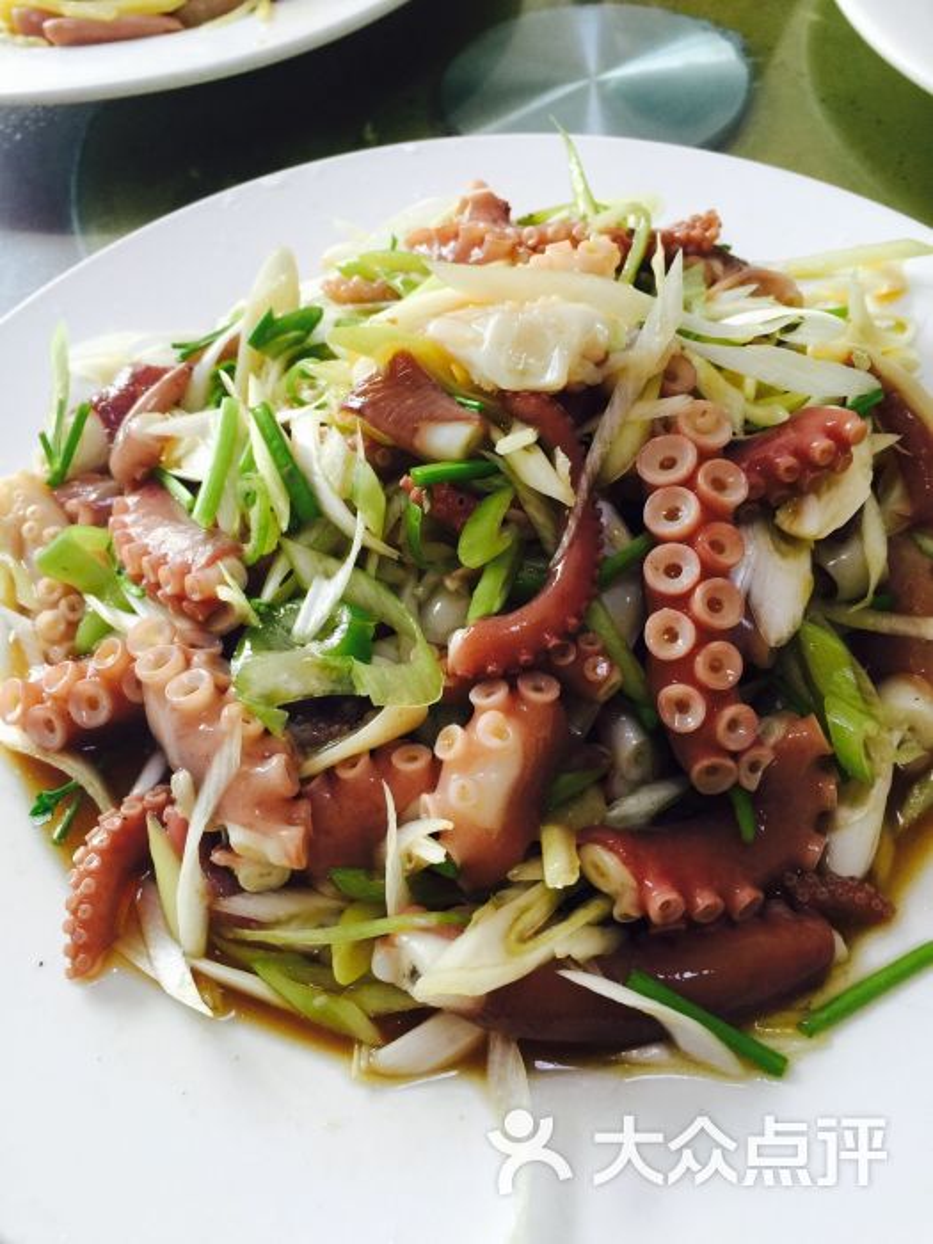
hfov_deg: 48.2
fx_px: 1042
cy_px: 622
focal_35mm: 29
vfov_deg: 61.7
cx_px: 466
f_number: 2.2
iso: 64
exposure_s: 1/33
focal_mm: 4.15
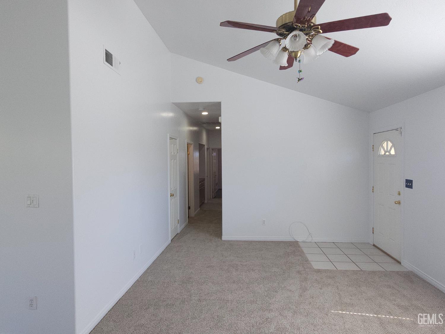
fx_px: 167
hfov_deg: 106.2
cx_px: 222
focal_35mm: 13
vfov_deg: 89.9
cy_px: 167
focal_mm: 2.2
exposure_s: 1/125
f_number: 2.2
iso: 100
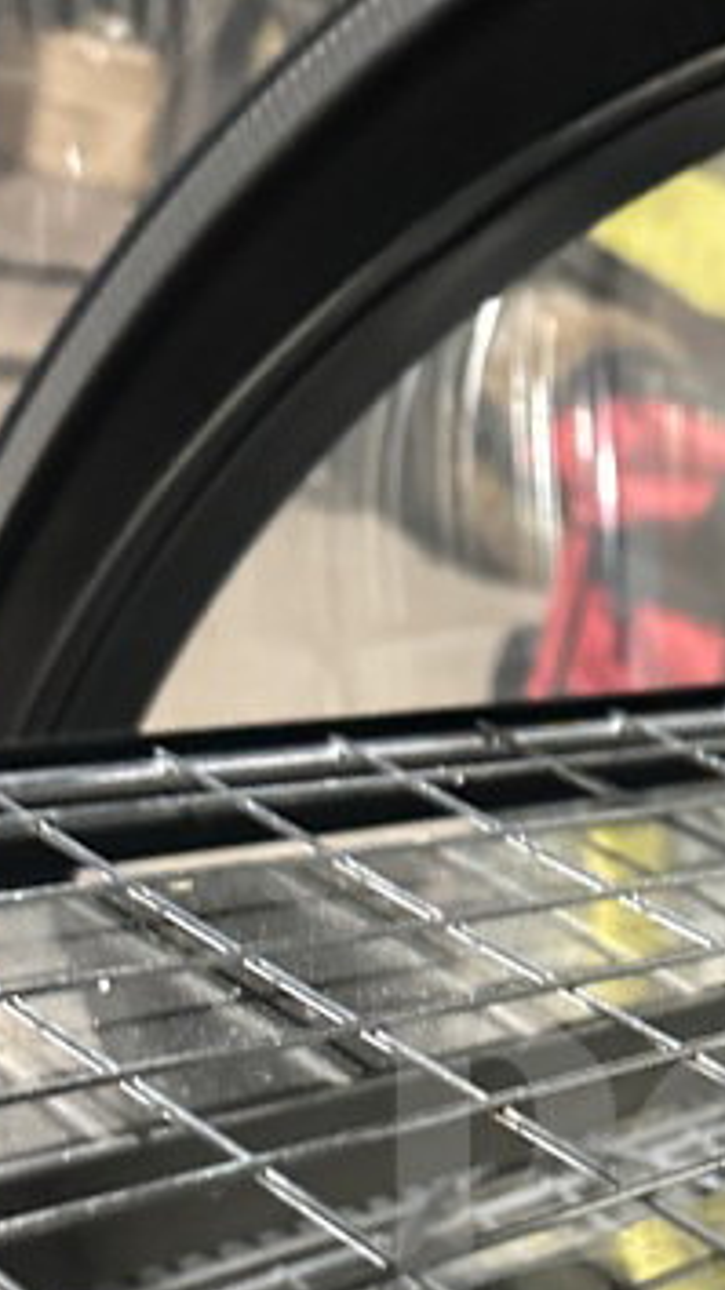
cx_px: 707
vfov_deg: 32.1
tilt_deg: -32.6
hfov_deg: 19.5
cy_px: 1303
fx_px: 2052
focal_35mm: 60
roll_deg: -18.1
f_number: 1.78
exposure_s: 1/40
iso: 1000
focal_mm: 6.86
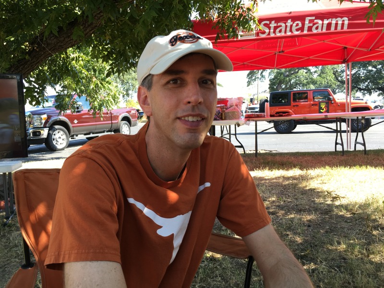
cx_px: 192
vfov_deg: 48.2
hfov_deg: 61.7
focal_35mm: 29
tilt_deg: -3.0
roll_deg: -1.0
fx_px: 322
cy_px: 144
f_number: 2.2
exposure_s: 1/149
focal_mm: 4.15
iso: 25
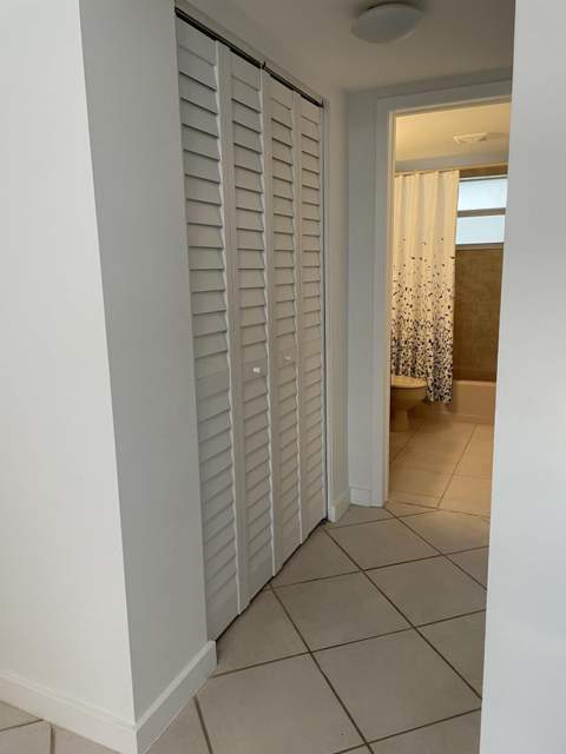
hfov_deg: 53.1
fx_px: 567
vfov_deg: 67.3
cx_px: 283
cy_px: 377
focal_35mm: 26
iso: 100
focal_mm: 4.2
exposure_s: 1/60
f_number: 1.6
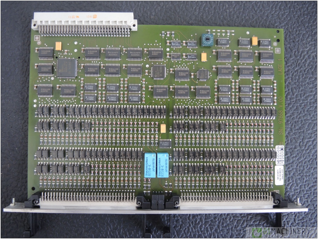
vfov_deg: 49.8
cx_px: 159
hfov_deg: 63.4
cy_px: 120
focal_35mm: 28
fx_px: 257
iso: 400
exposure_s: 1/30
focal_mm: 6
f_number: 2
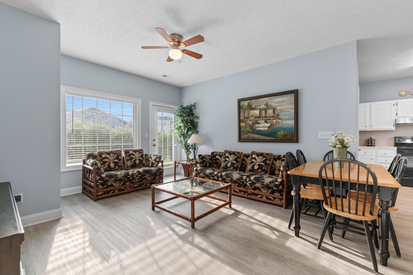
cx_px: 206
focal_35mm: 15
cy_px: 138
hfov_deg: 100.4
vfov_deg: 77.3
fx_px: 172
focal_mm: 10
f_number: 4.5
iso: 100
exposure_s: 1/10
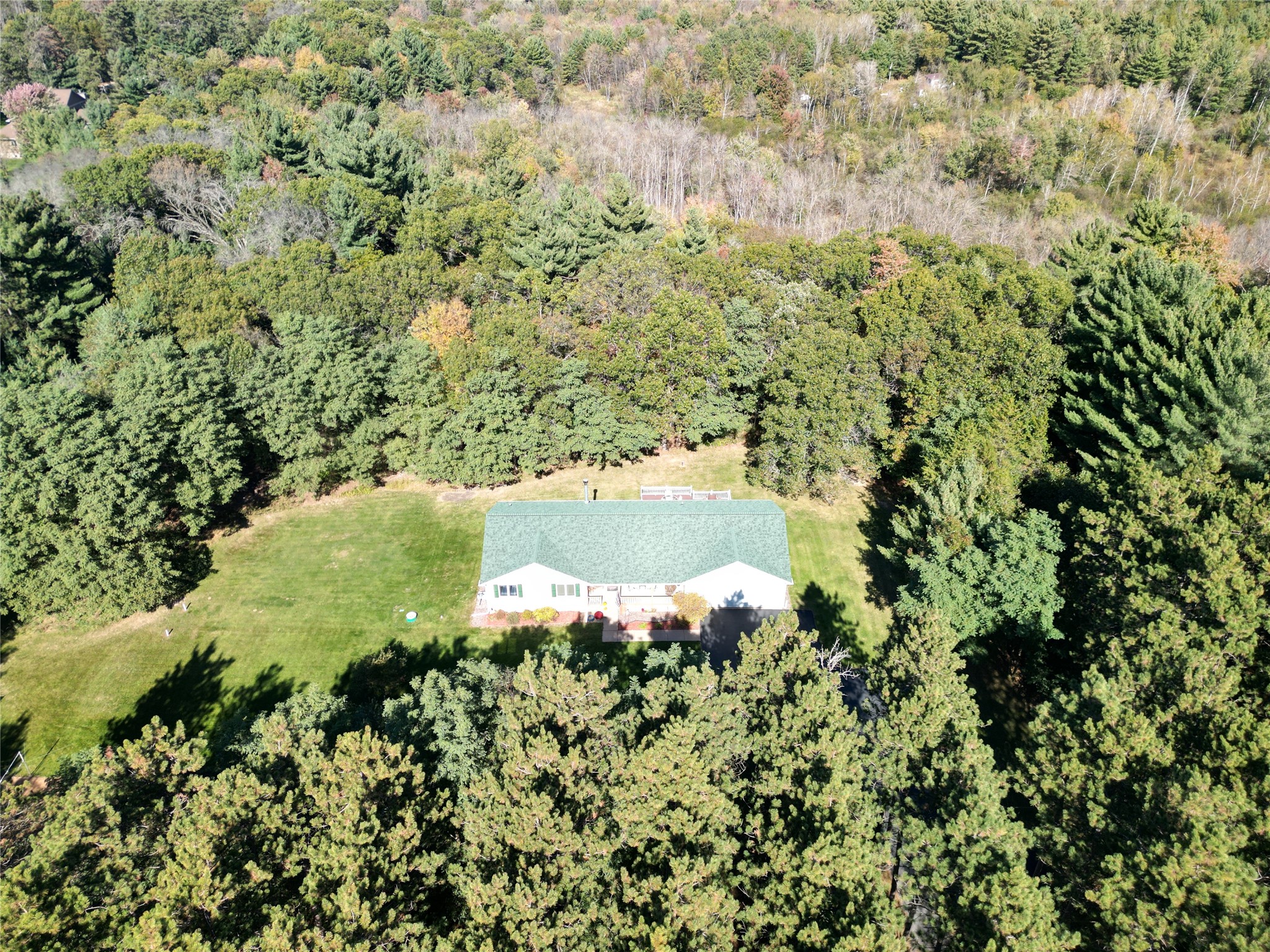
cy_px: 476
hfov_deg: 71.6
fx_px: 881
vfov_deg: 56.8
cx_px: 635
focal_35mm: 24
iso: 100
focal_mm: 6.72
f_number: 1.7
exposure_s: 1/640
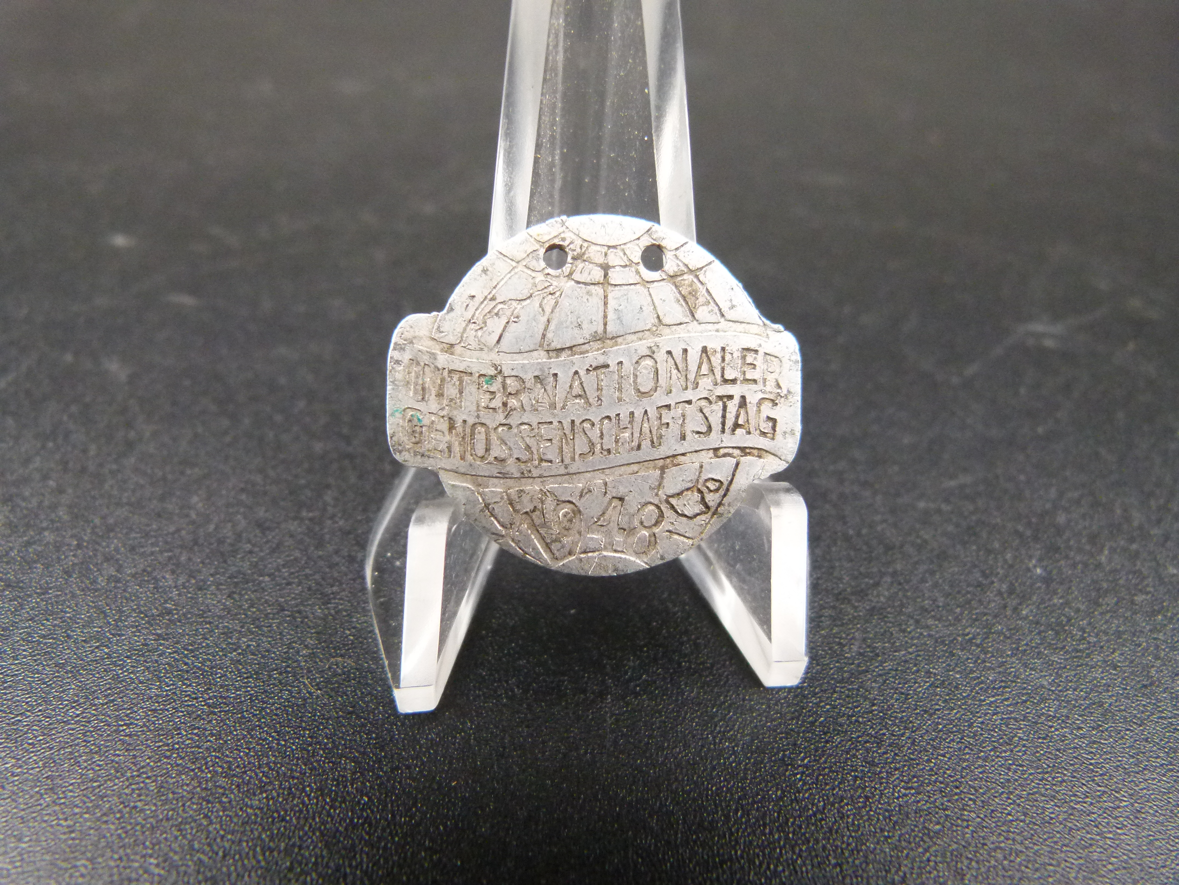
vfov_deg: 54.9
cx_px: 590
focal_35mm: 25
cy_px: 442
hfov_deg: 69.4
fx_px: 851
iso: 400
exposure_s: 1/60
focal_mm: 4.5
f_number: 2.8
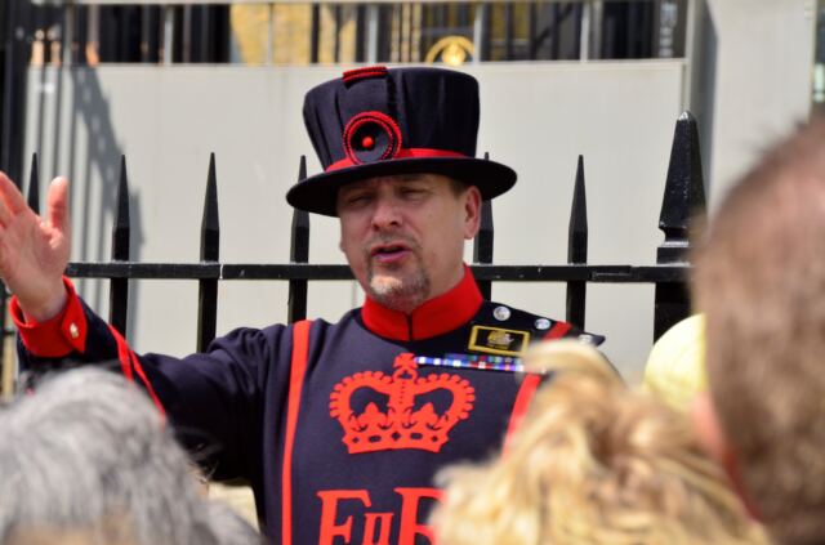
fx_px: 6856
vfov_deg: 4.6
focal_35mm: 300
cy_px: 272
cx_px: 412
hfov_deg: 6.9
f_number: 16
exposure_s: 1/60
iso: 100
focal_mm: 200
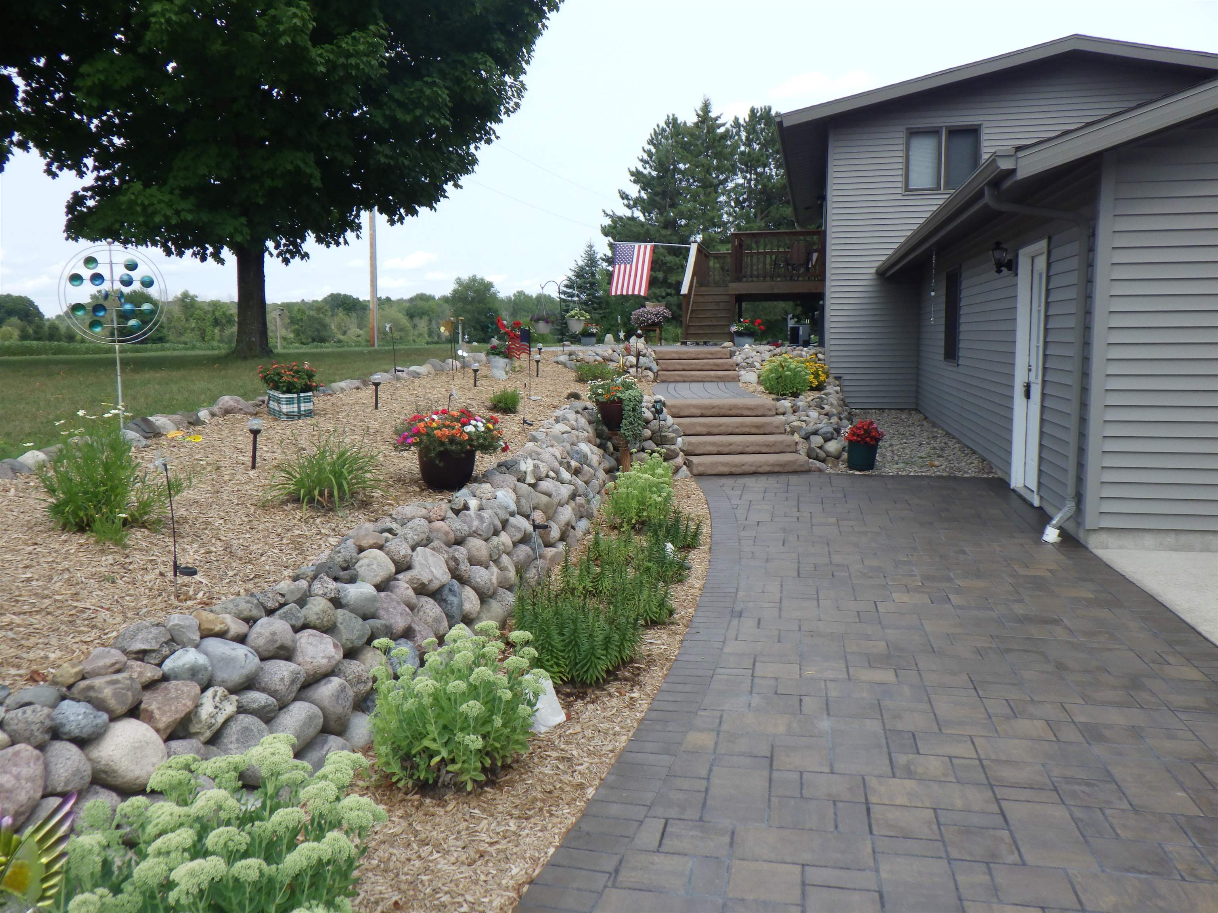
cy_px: 456
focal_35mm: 28
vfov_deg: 49.7
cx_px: 609
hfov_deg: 63.4
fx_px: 985
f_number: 4.2
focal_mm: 5
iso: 125
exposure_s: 1/500
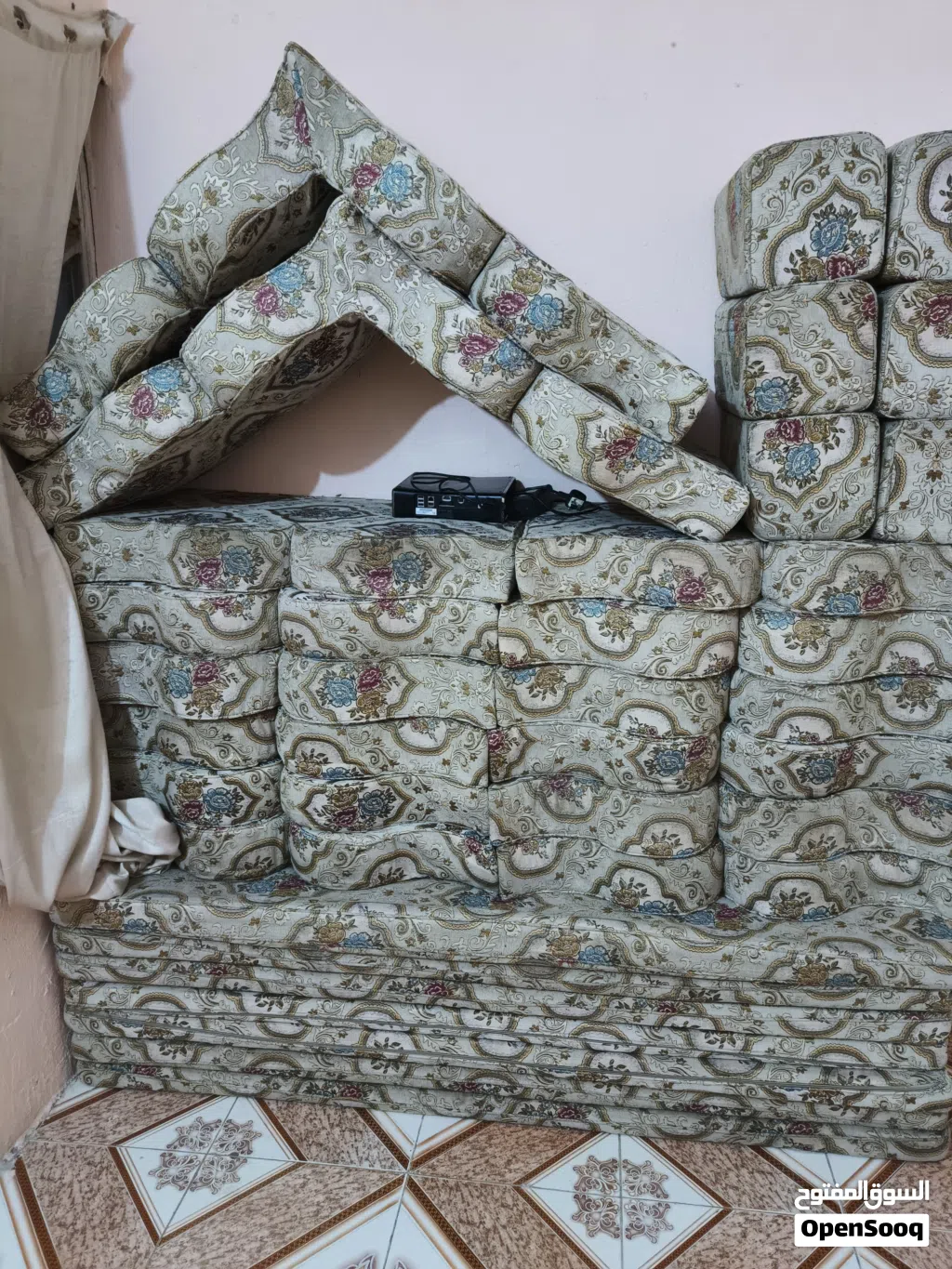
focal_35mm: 23
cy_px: 634
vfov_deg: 73.9
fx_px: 843
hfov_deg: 58.9
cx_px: 476
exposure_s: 1/33.3
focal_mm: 5.25
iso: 3189
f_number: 1.7
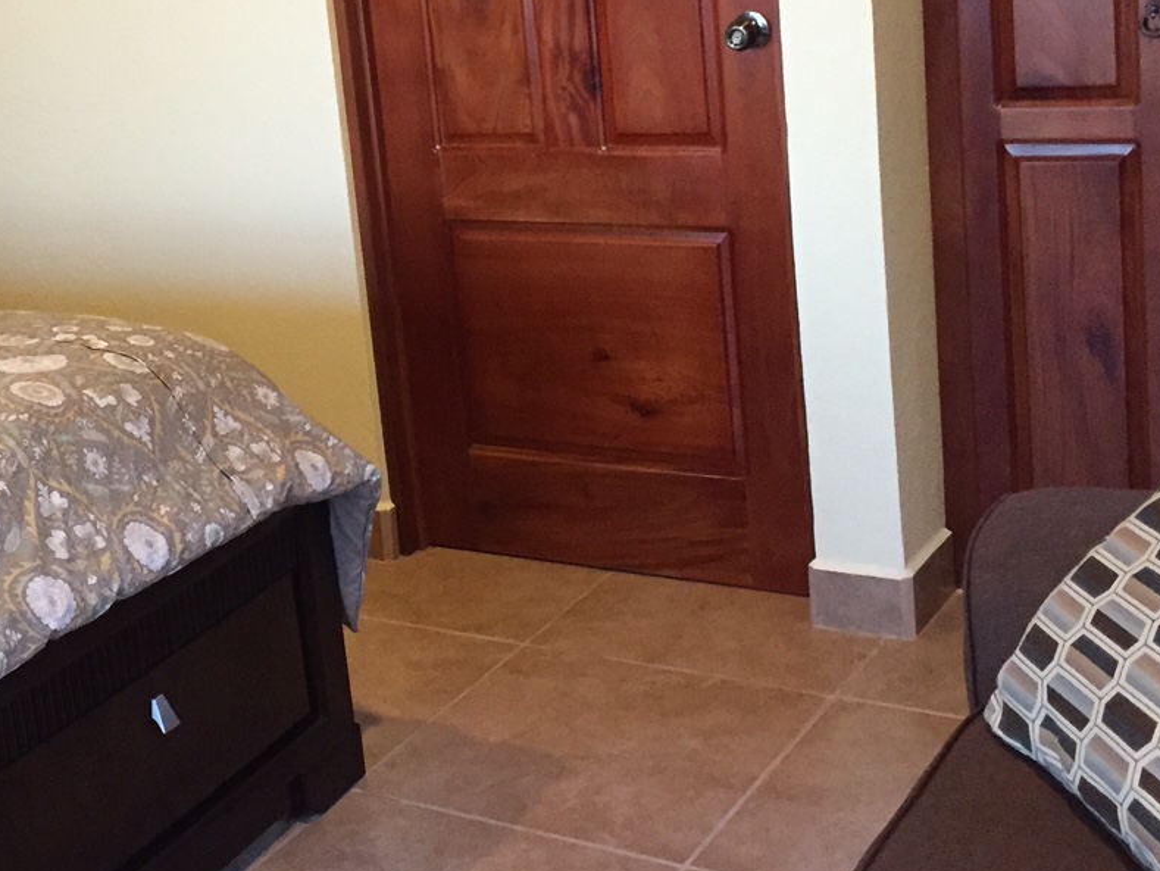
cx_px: 273
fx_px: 2011
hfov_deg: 31.5
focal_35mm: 60
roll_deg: +5.9
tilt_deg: -14.5
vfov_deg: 24.3
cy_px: 297
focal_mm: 4.15
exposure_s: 1/30
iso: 250
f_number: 2.2
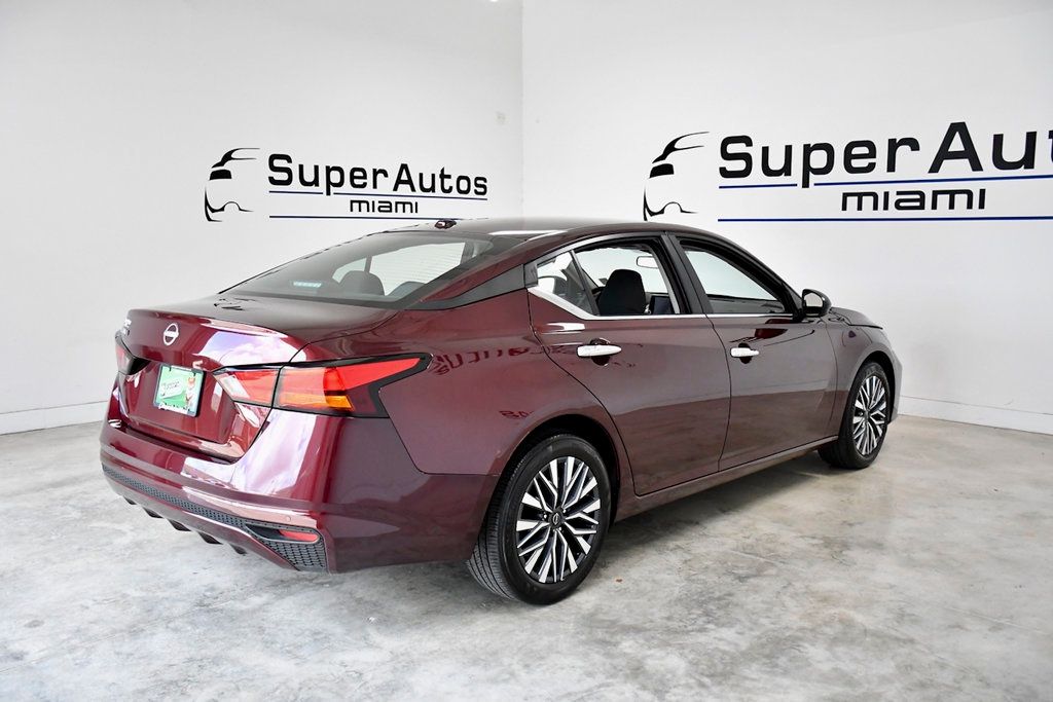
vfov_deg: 40.0
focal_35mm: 33
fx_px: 965
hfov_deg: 57.2
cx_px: 526
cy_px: 351
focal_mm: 22
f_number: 3.5
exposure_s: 1/1250
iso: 2500
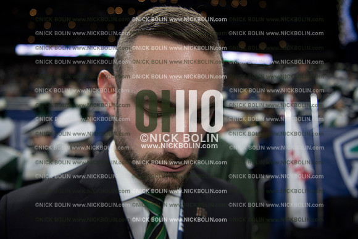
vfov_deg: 53.2
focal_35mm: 24
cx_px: 179
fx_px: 239
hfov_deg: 73.7
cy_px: 120
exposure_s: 1/1250
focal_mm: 24
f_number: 2.8
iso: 1250
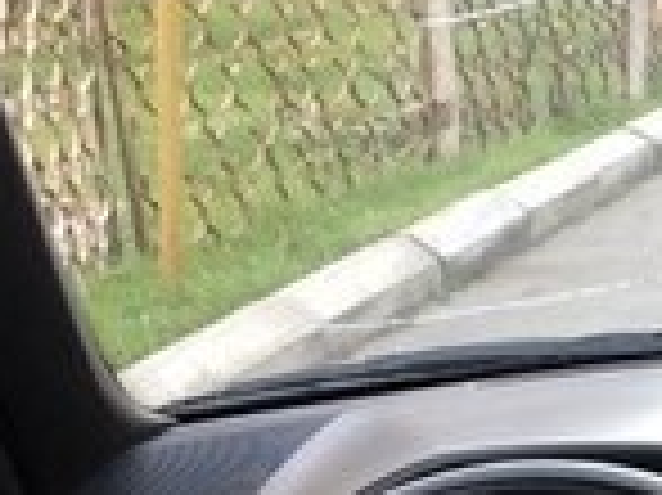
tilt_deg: -10.8
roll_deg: +0.0
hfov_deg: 13.4
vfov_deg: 11.3
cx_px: 1252
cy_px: 425
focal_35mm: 130
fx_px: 2484
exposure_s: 1/118
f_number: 2.2
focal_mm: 4.15
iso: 32
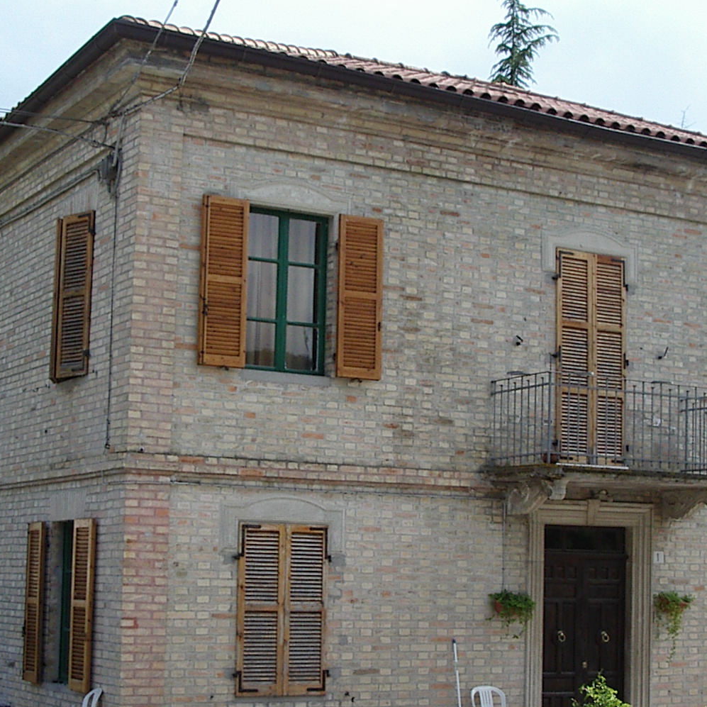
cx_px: 357
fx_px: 1594
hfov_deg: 25.0
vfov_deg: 25.0
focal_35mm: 69
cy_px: 379
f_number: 4.8
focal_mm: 5.8
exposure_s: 1/200
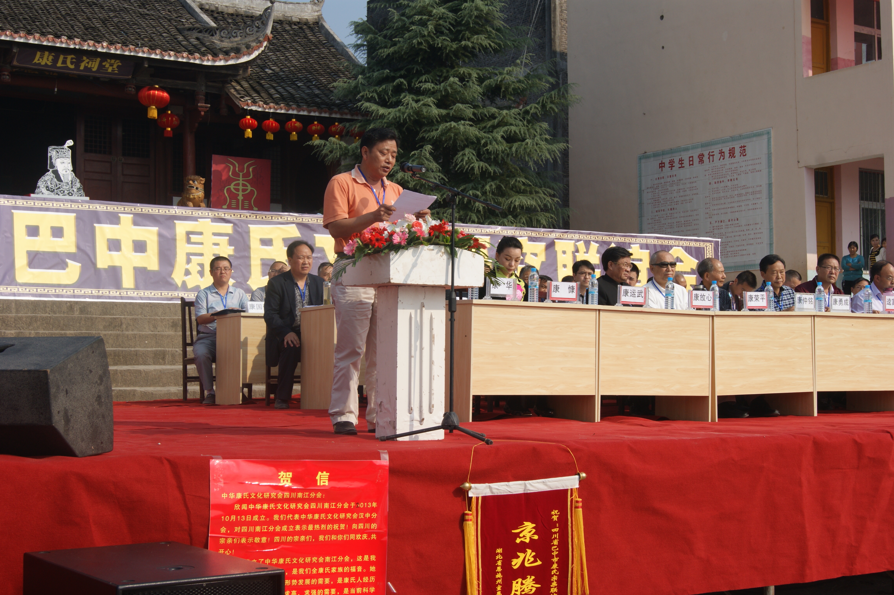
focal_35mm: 52
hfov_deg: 37.9
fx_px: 1303
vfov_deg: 25.7
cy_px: 298
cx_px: 447
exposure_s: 1/160
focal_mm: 35
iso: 100
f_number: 13
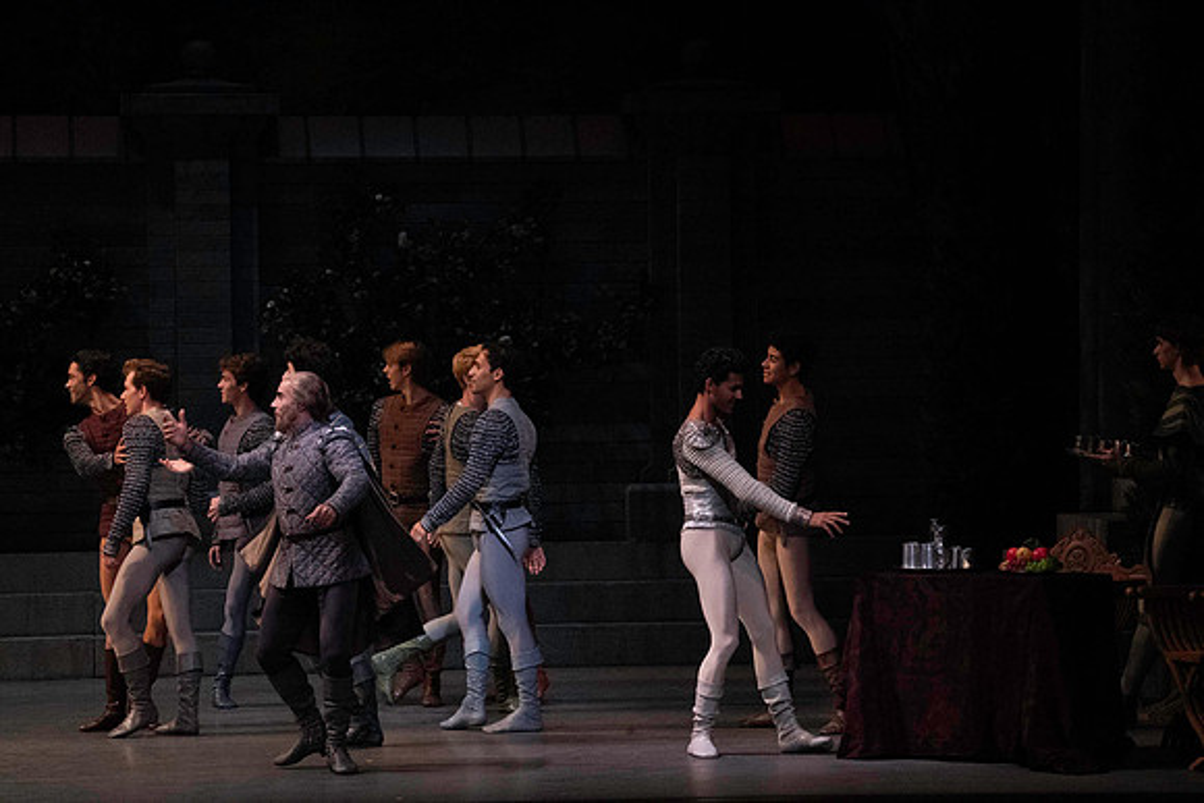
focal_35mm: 164
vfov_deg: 8.4
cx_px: 602
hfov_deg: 12.5
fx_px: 5486
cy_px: 402
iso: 16000
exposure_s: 1/400
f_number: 13
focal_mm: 164
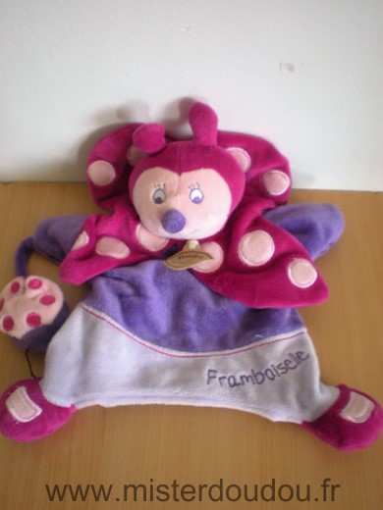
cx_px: 192
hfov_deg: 37.7
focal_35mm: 38
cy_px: 255
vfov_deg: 49.0
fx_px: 561
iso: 196
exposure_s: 1/60.7
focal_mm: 6.3
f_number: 3.1
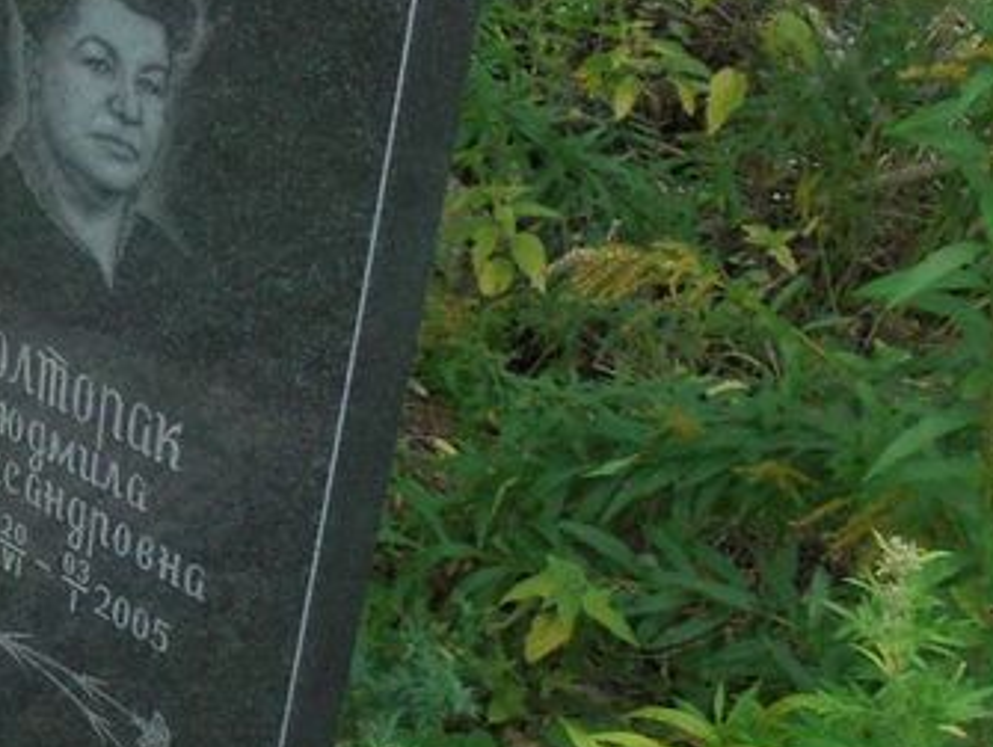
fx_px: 1780
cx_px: -124
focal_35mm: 62
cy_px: 489
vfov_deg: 23.6
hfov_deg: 28.1
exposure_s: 1/250
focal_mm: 4.6
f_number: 3.5
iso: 250
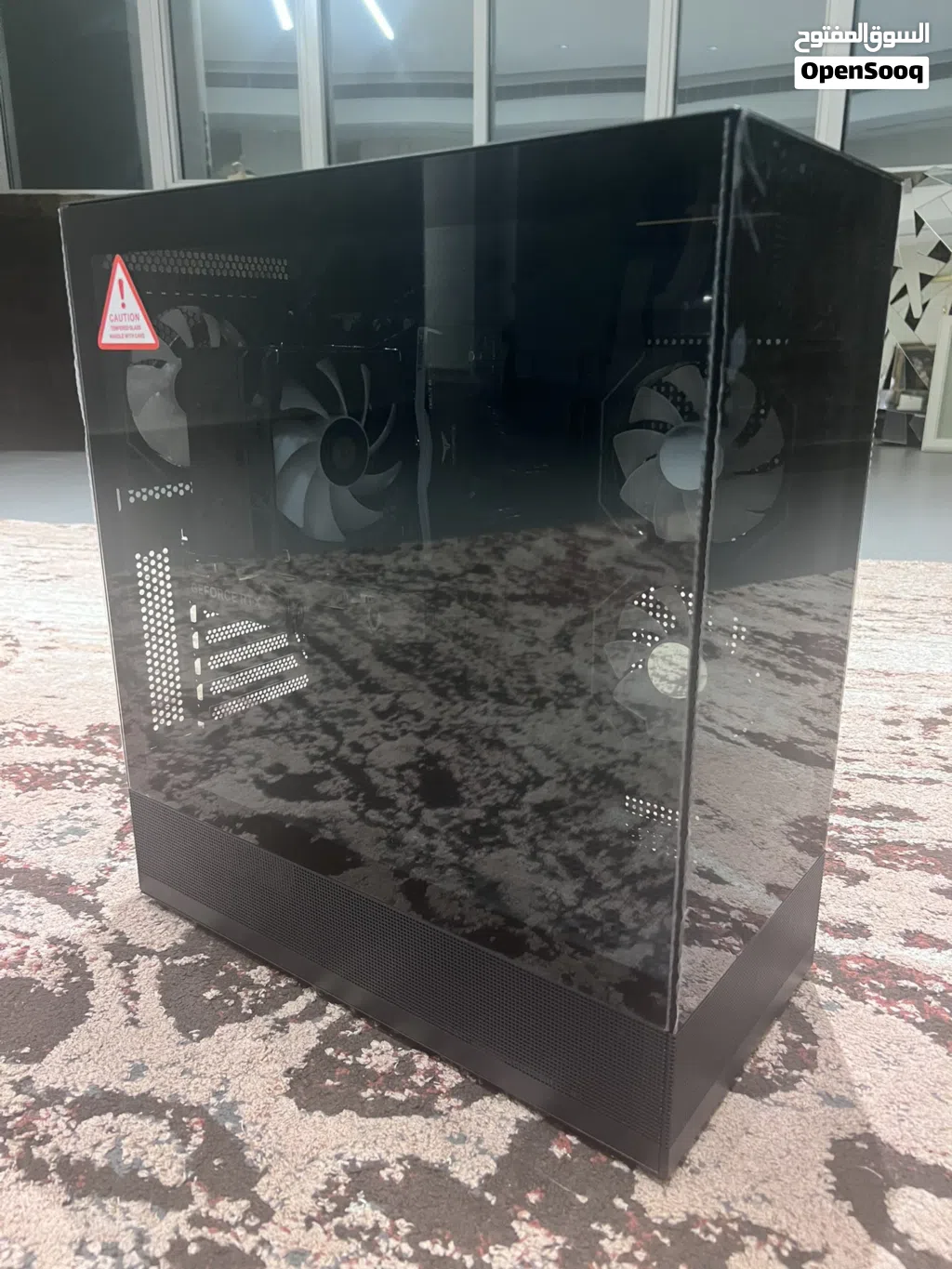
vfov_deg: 67.3
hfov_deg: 53.1
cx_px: 476
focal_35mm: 26
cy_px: 634
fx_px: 953
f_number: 1.5
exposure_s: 1/50
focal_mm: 5.7
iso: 400
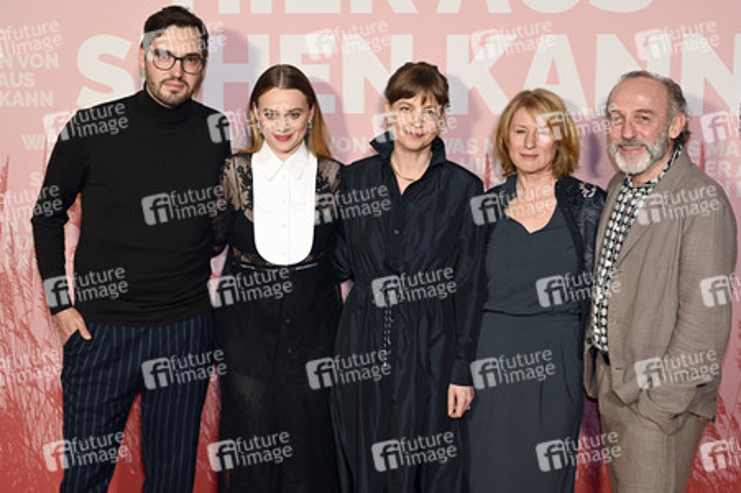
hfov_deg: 43.6
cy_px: 246
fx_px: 926
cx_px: 370
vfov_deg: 29.8
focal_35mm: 45
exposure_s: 1/100
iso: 500
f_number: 4
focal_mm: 45
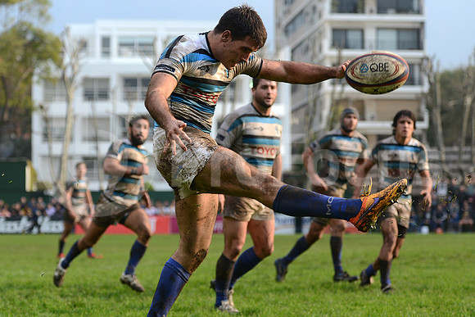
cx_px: 238
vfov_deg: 9.5
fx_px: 1914
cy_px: 158
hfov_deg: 14.2
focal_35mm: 145
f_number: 4
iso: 1000
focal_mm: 145
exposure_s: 1/4000
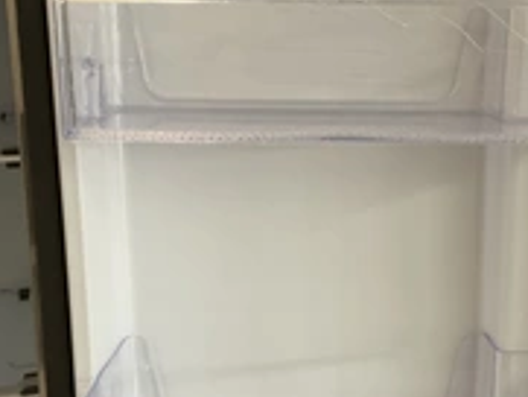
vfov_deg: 22.9
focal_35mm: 64
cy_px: 248
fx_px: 977
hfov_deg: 30.2
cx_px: 321
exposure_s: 1/60
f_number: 1.8
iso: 100
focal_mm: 3
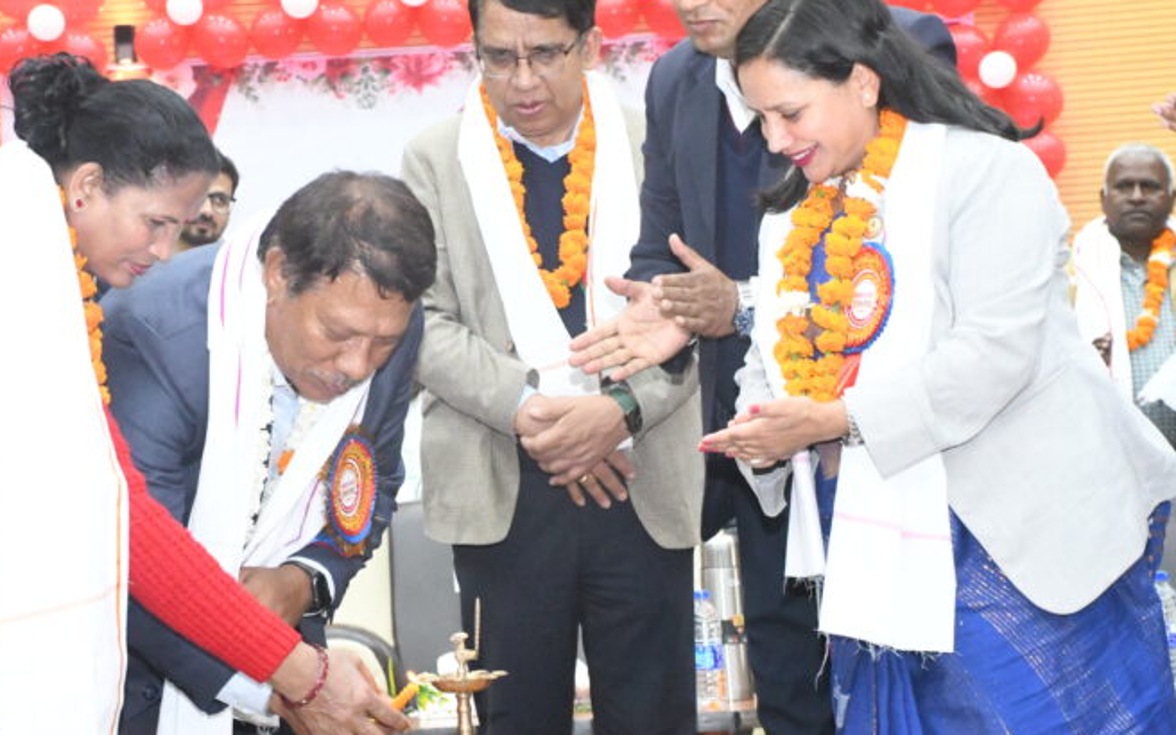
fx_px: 2981
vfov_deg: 14.1
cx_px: 489
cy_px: 355
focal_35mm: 93
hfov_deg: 22.3
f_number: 5.6
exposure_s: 1/160
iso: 16000
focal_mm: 52
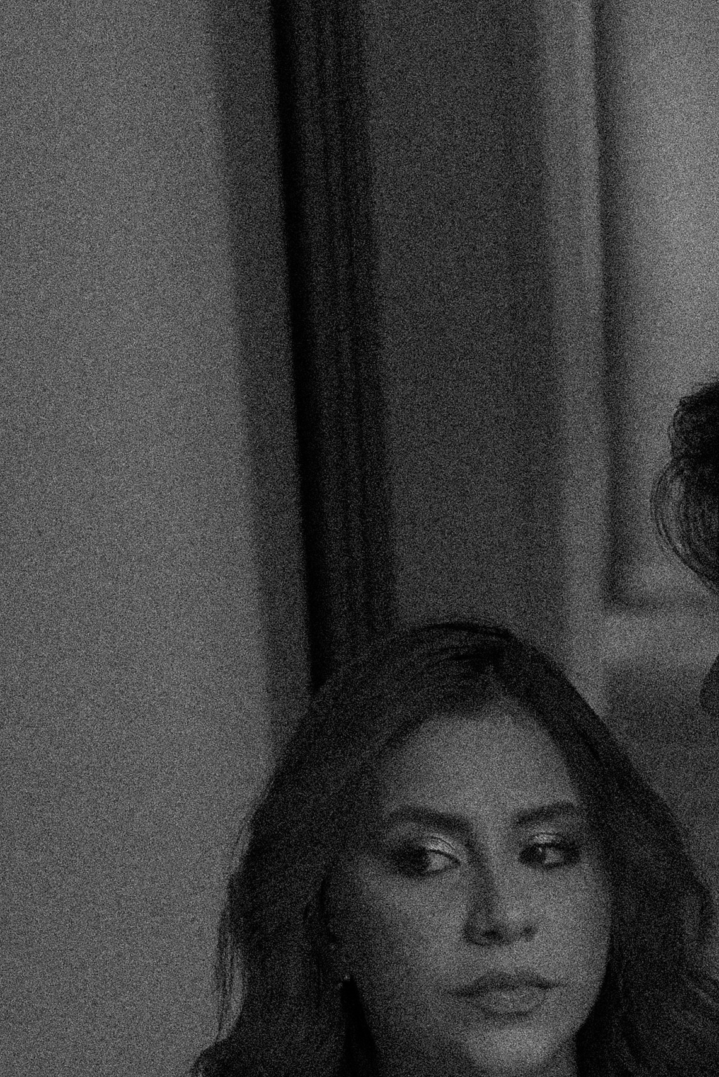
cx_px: 687
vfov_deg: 19.7
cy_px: 1038
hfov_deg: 13.4
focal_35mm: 101
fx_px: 3025
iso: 200
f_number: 2.5
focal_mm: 30
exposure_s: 1/160
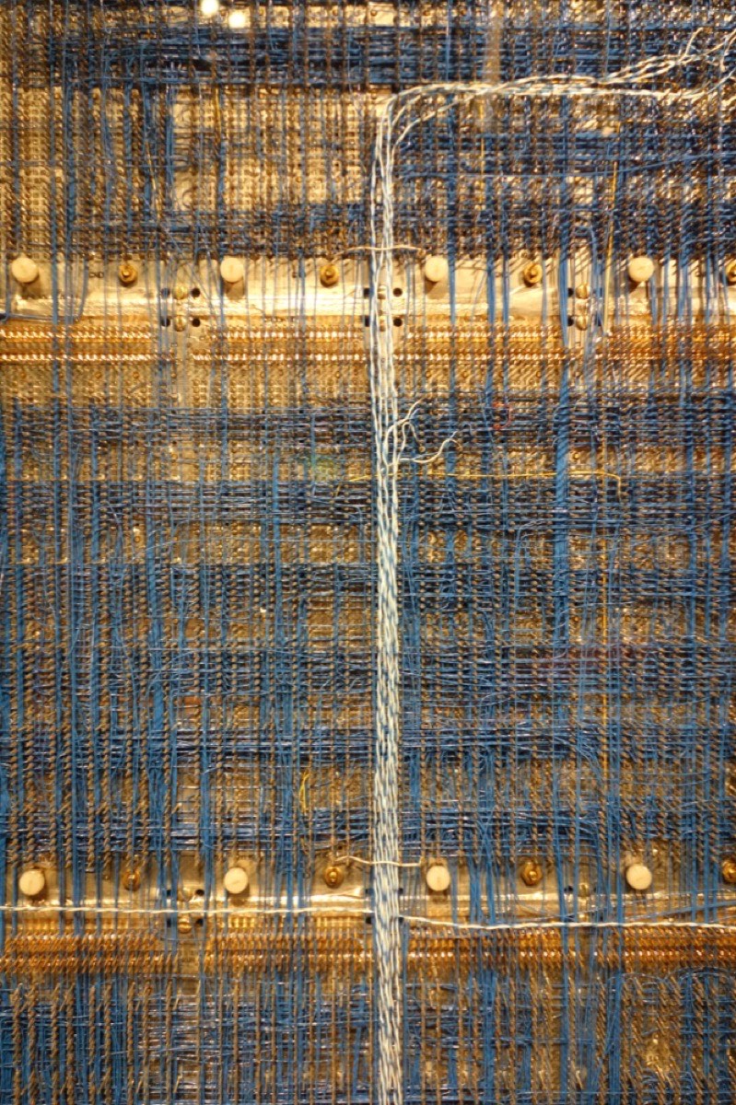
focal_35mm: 54
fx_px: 1657
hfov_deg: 25.0
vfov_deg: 36.9
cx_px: 368
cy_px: 552
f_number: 3.5
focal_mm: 19.98
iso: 800
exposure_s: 1/50
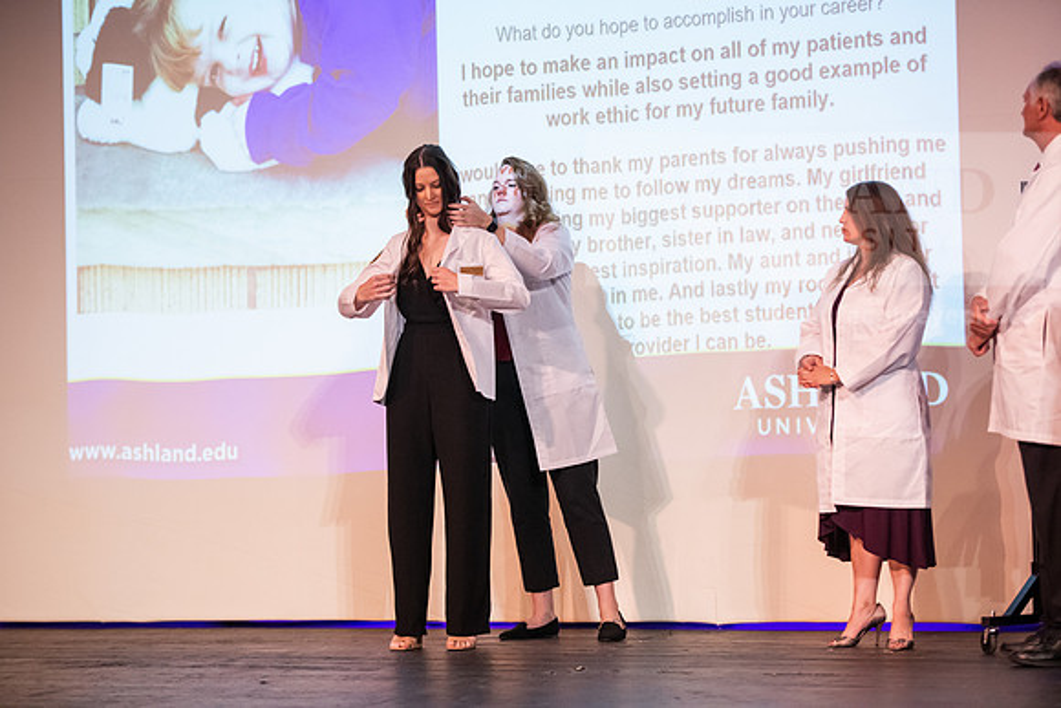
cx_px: 530
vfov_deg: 14.9
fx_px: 2712
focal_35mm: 92
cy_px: 354
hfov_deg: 22.1
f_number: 3.2
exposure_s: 1/200
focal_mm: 92
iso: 4000
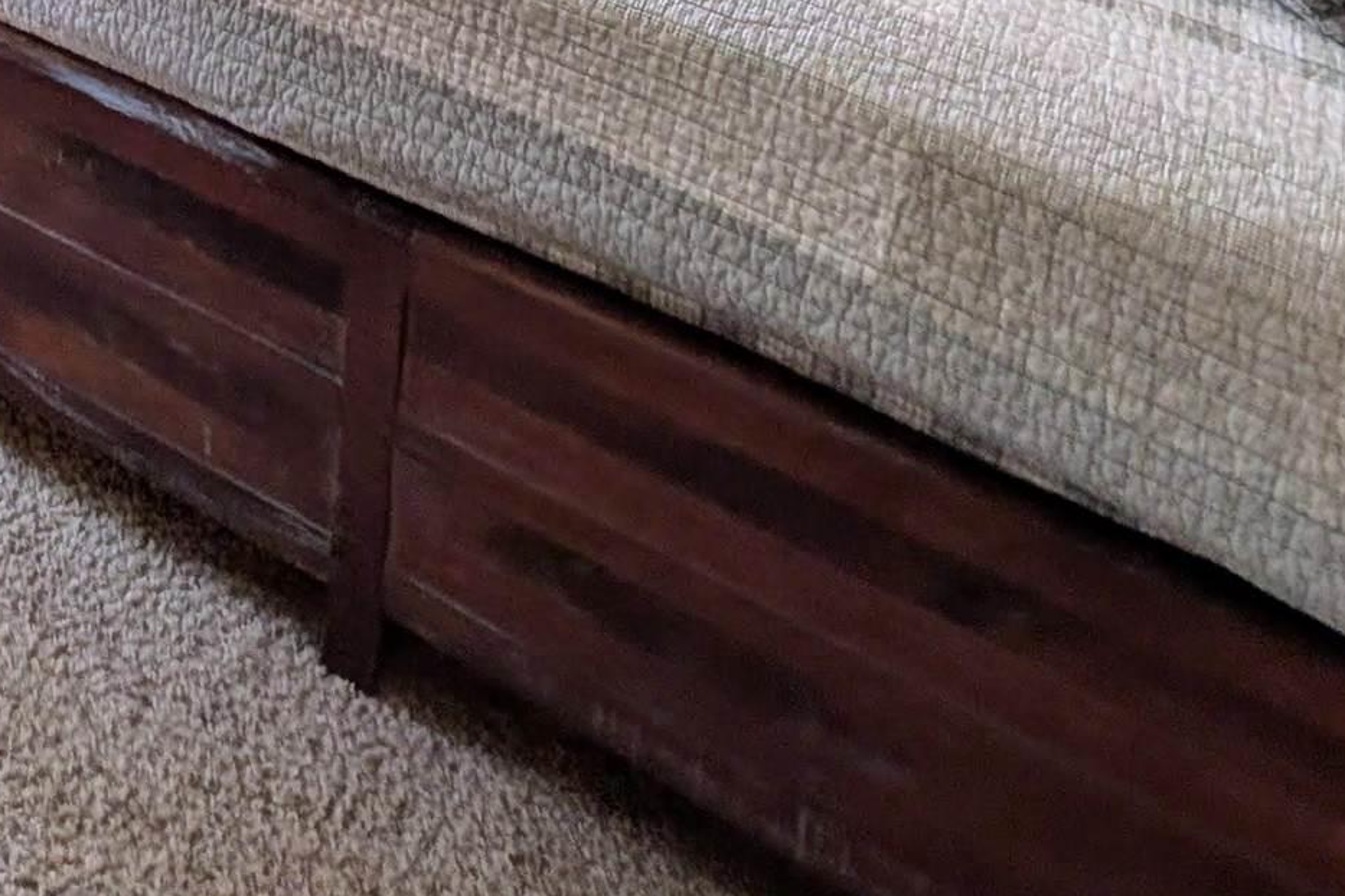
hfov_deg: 41.2
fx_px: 1532
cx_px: -4
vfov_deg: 22.2
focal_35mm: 41
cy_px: -658
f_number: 1.7
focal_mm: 2.02
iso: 46
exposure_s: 1/45.1
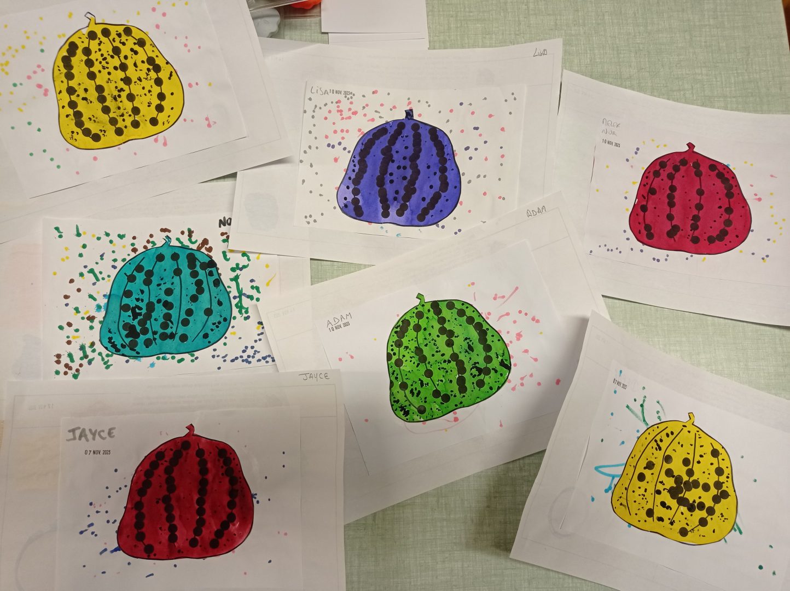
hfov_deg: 63.5
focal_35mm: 28
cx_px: 395
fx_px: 638
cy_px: 296
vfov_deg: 49.7
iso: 131
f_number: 1.79
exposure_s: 1/100
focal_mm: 4.74
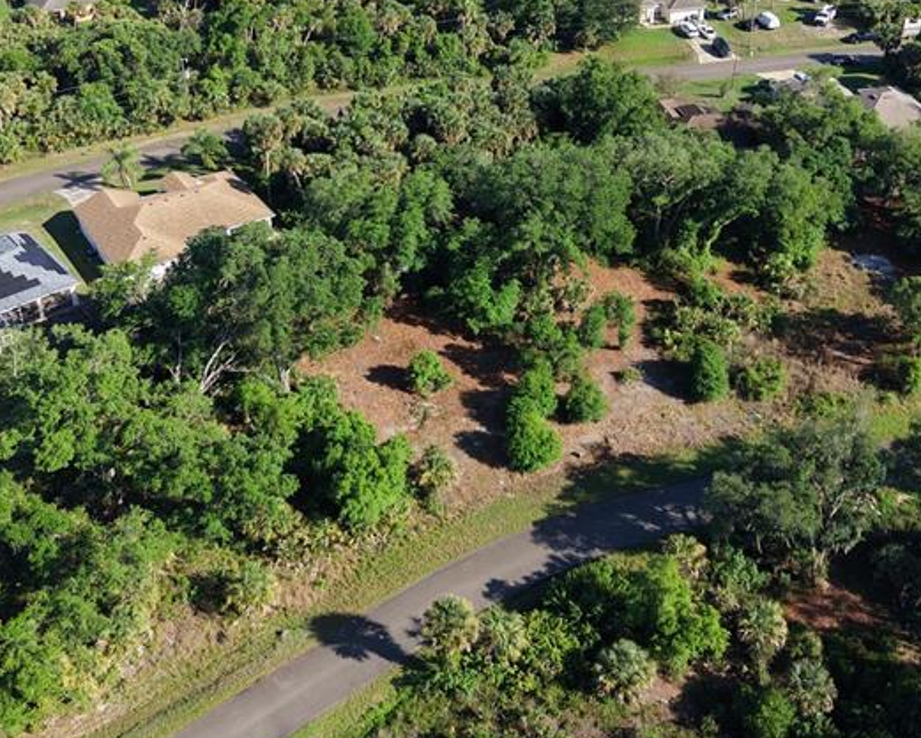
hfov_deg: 40.3
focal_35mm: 46
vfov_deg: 32.4
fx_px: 1254
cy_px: 221
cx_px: 477
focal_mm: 8.67
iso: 330
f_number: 1.8
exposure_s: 1/4000
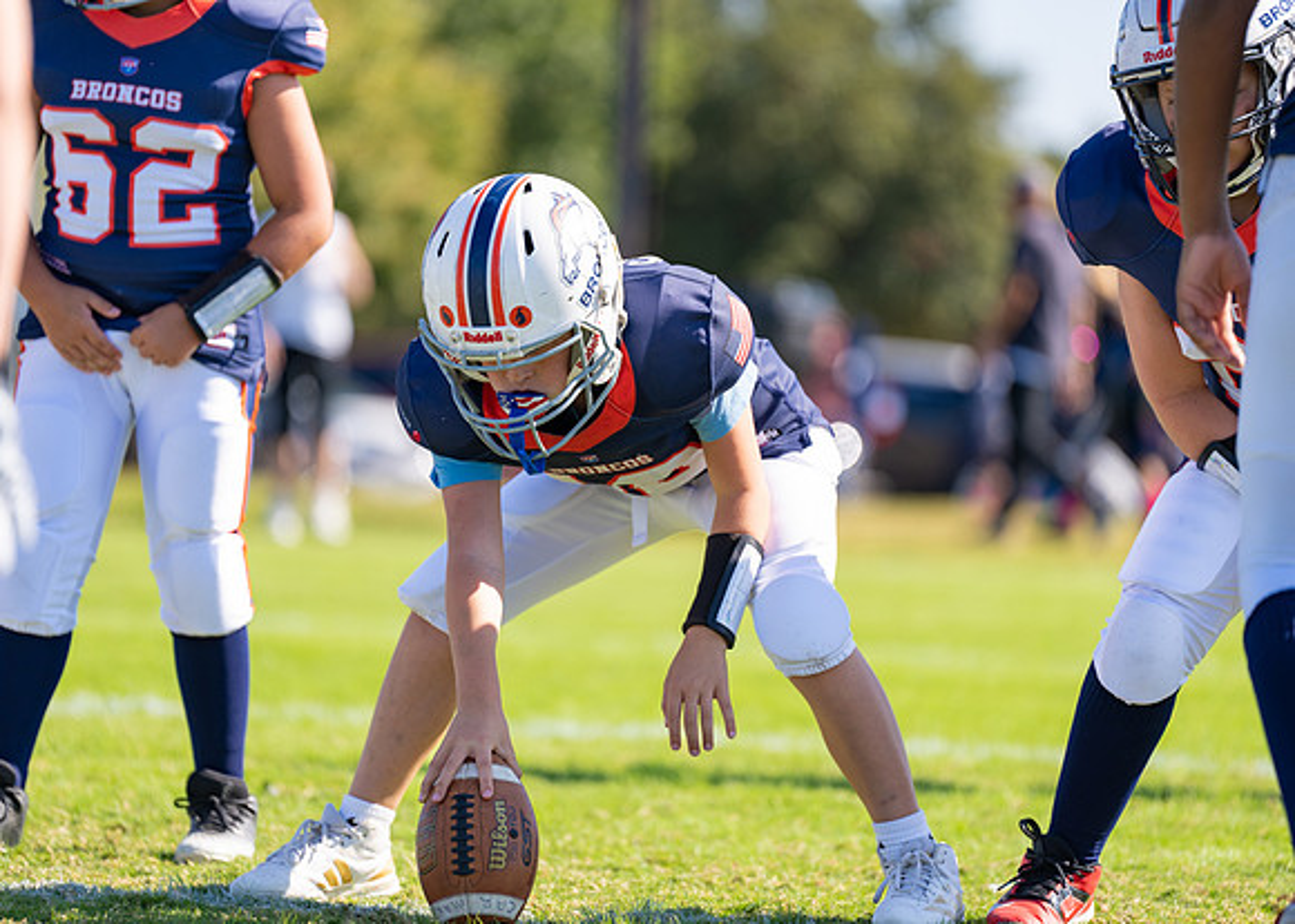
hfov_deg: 9.4
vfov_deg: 6.7
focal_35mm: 215
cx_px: 587
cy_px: 454
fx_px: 7894
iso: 100
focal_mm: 200
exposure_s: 1/1000
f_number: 2.8
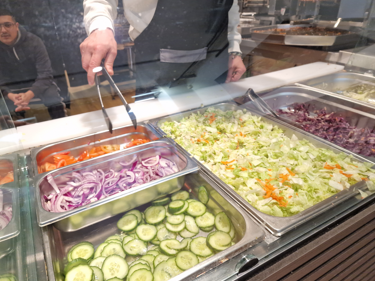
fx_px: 260
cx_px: 180
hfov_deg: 71.6
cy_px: 144
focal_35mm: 24
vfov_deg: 56.8
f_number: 1.8
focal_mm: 6.4
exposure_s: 1/100
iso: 160
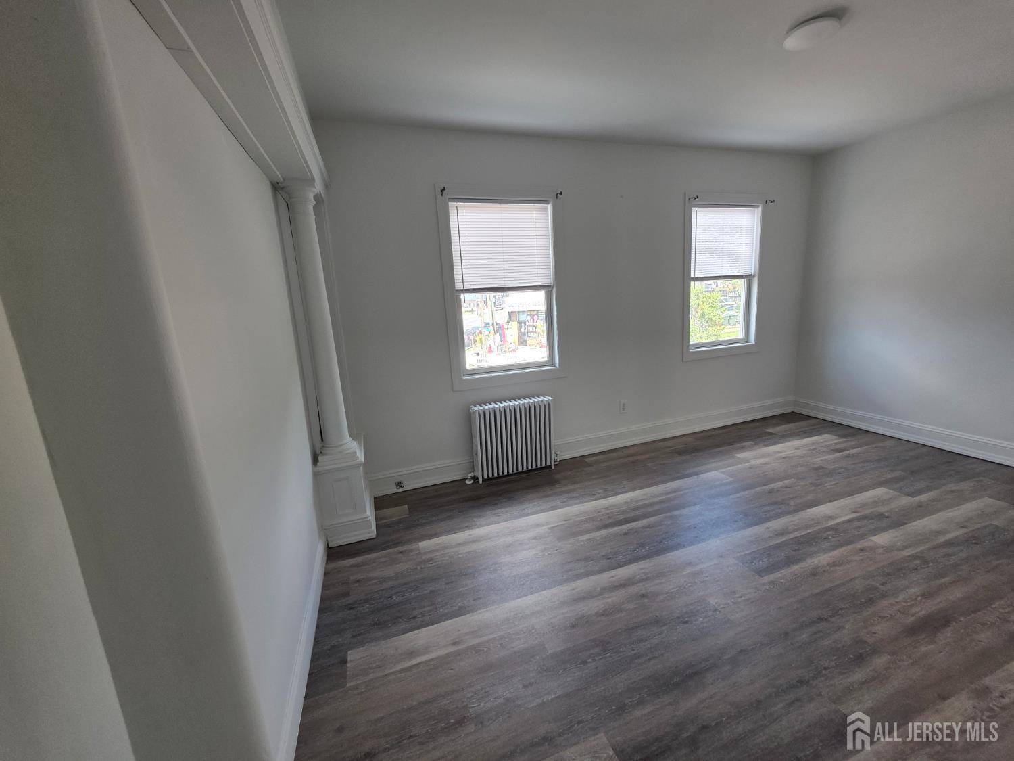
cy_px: 380
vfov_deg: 89.9
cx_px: 507
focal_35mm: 13
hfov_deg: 106.2
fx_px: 381
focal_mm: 2.2
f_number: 1.9
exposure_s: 1/120
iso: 50
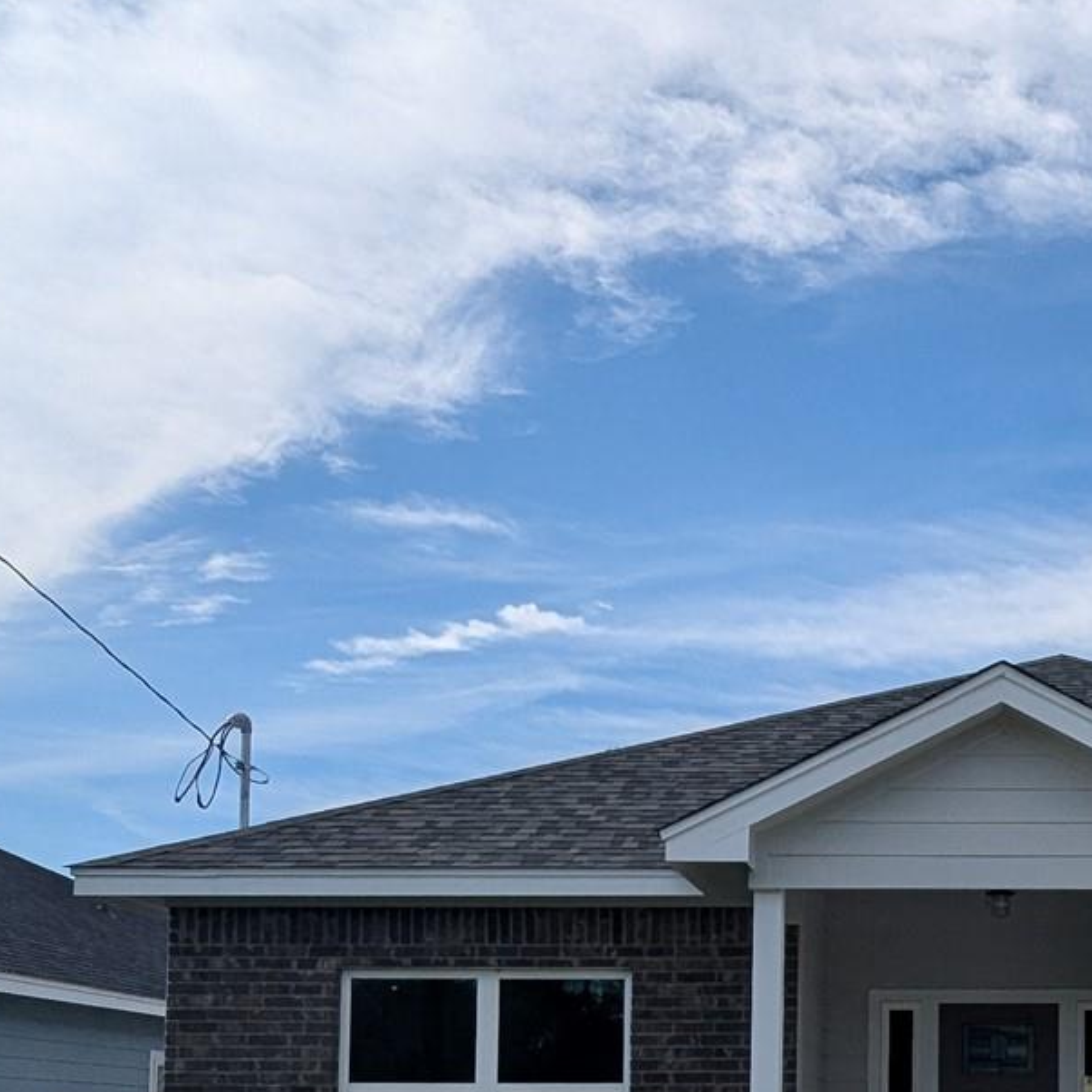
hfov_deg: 32.9
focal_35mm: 48
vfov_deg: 33.1
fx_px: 1713
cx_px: 1049
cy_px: 1025
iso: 48
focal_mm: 2.35
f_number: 2.2
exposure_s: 1/1976
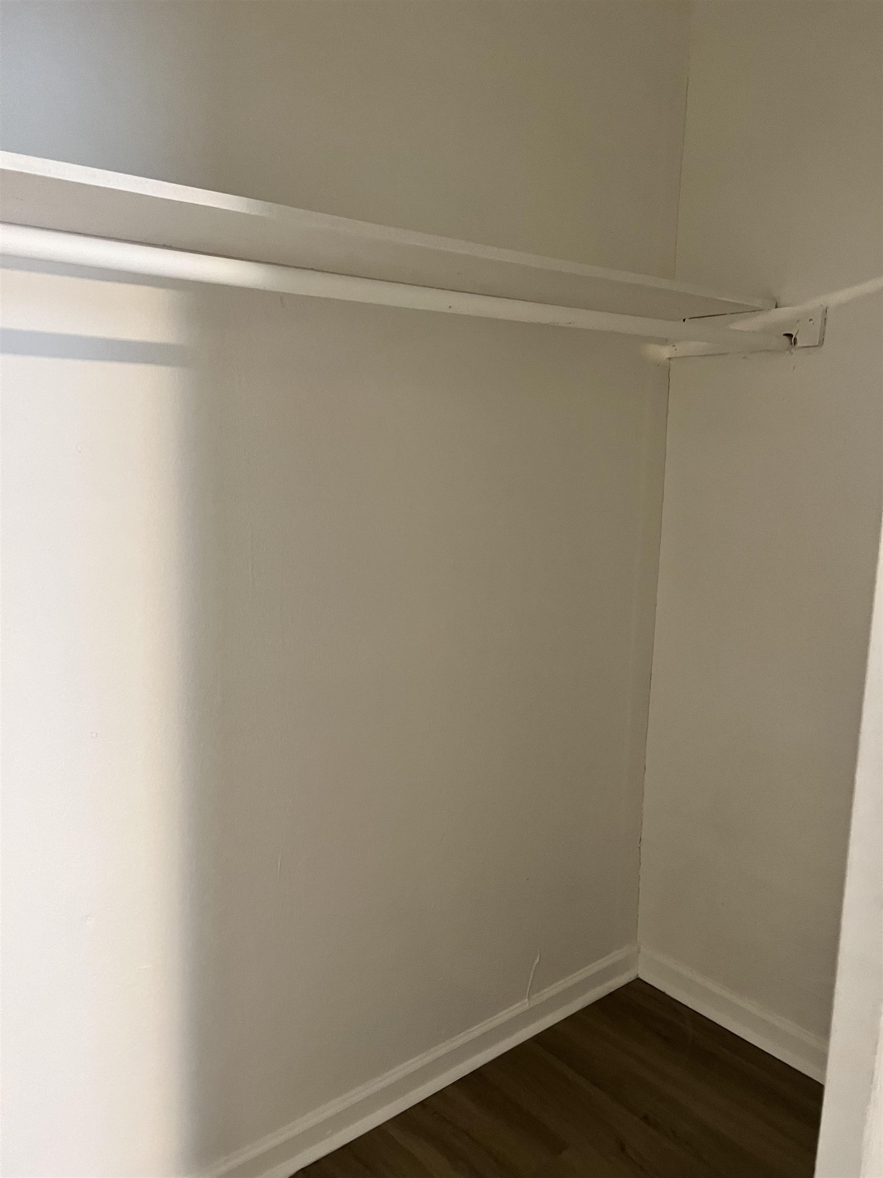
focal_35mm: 26
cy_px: 589
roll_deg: -1.7
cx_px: 442
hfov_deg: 53.1
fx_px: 884
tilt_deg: -7.5
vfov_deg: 67.3
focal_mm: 5.7
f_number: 1.5
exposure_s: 1/40
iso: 500
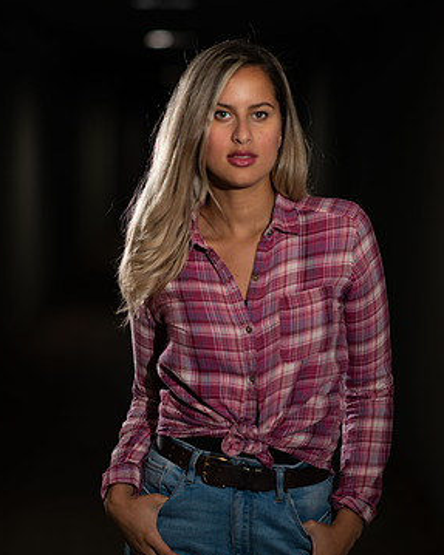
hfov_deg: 15.4
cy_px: 294
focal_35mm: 100
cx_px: 223
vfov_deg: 19.2
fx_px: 1643
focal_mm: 85
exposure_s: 1/200
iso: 200
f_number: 1.8
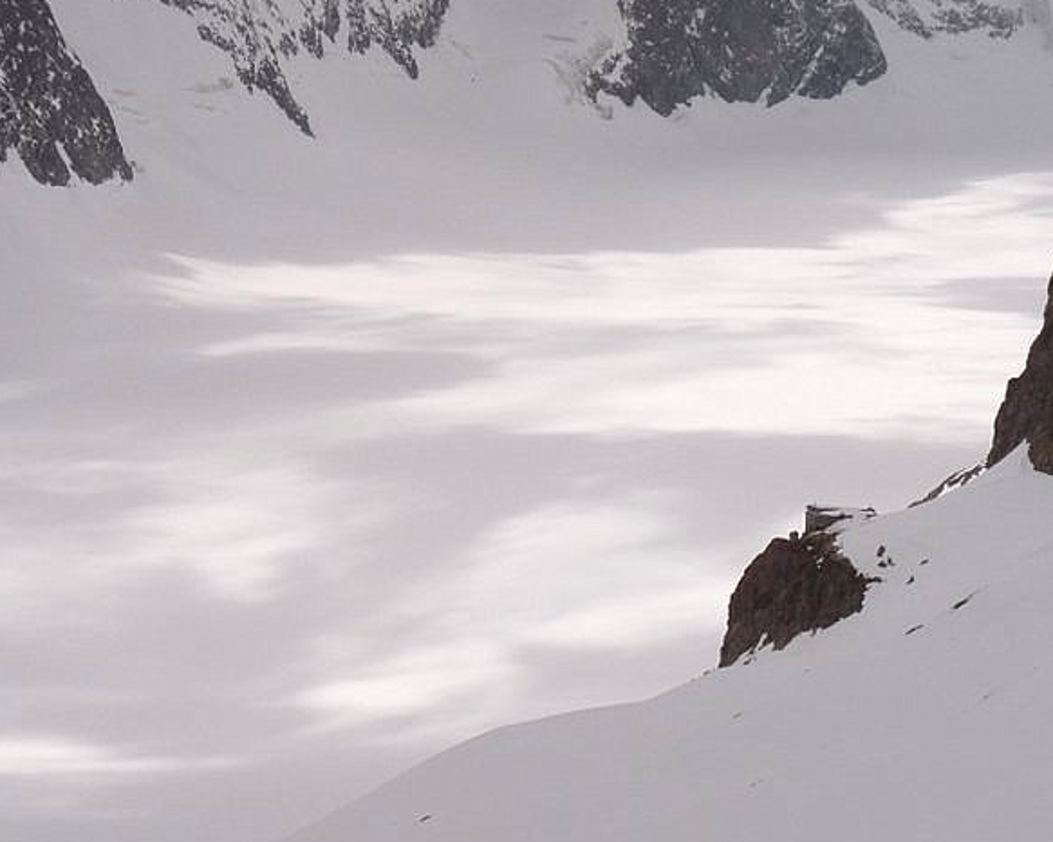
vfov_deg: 16.2
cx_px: 517
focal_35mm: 95
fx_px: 2960
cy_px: 409
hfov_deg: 20.2
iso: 100
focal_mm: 11.1
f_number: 8
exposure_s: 1/1300
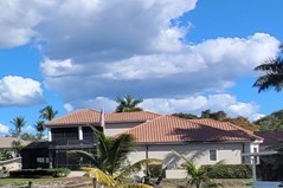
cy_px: 148
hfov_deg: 25.9
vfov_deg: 23.0
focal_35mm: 58
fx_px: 456
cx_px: -139
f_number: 2.2
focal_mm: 1.74
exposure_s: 1/1619
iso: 40
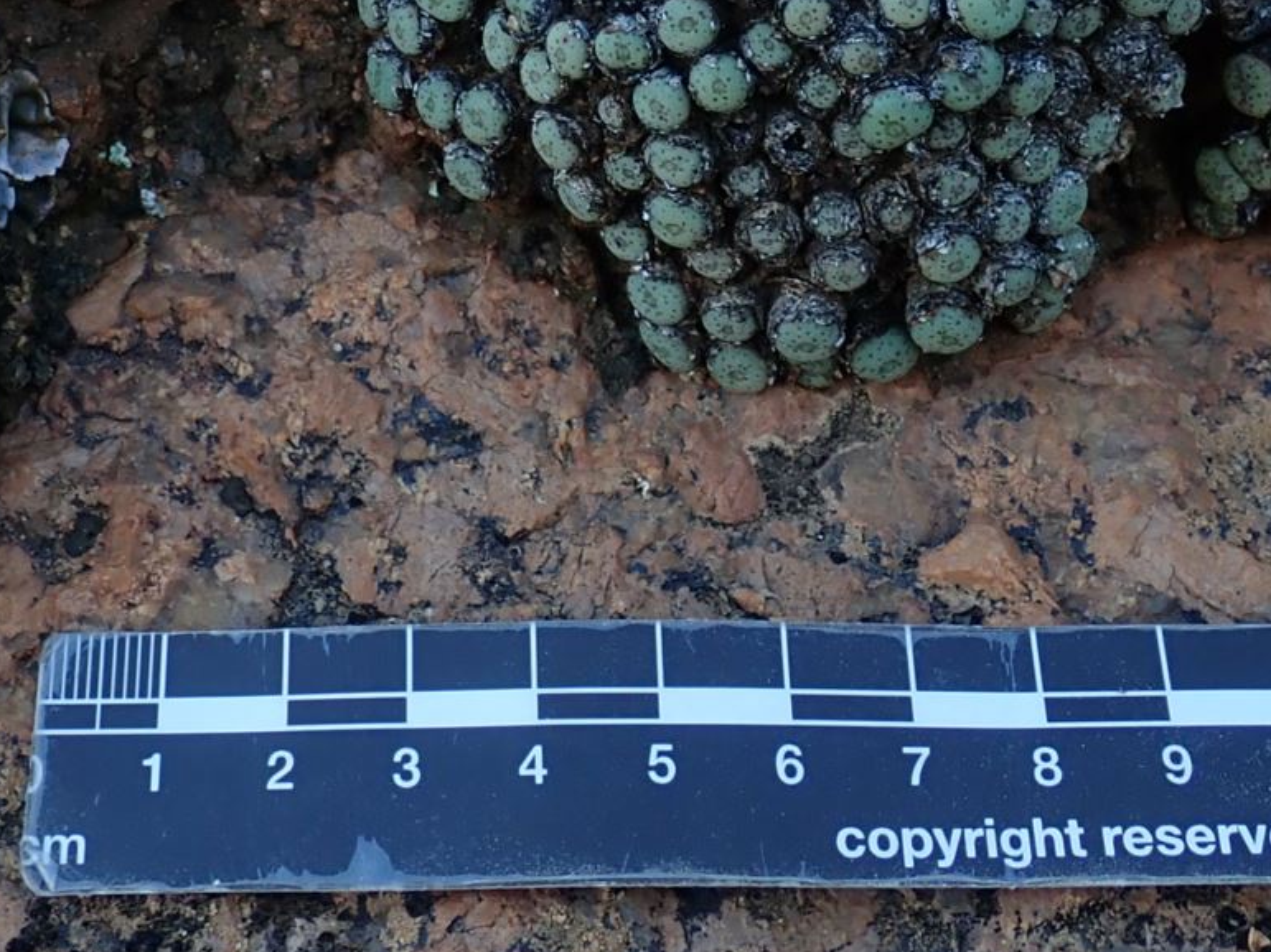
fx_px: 3047
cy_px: -168
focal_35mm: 83
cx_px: 415
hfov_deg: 23.4
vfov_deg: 17.0
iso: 100
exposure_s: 1/80
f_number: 3.2
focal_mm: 5.87
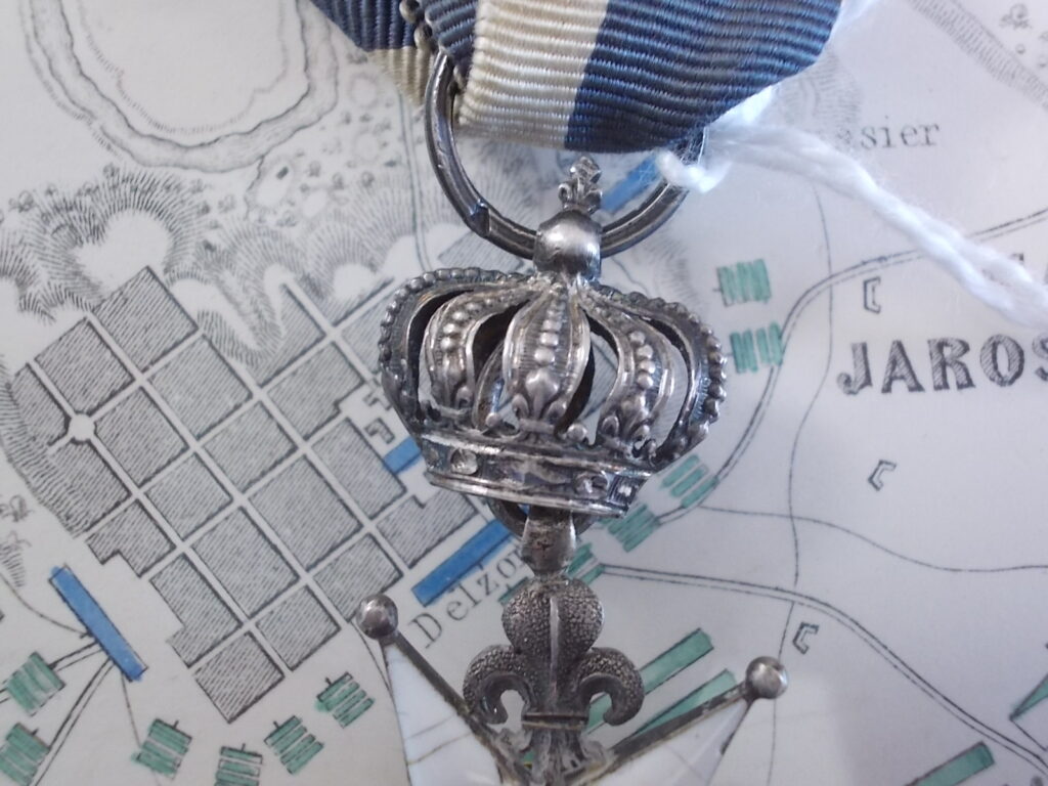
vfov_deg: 33.6
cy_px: 393
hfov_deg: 43.9
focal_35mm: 43
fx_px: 1302
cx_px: 524
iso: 200
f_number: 3.3
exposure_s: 1/20
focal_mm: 6.1
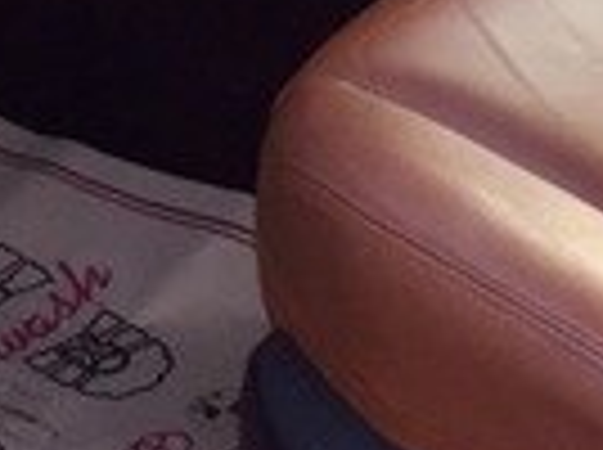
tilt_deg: -18.7
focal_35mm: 143
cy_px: -358
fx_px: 2487
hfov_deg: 13.8
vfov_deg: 9.8
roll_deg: -1.4
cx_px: 158
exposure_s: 1/50
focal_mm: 4.15
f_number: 2.2
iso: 40
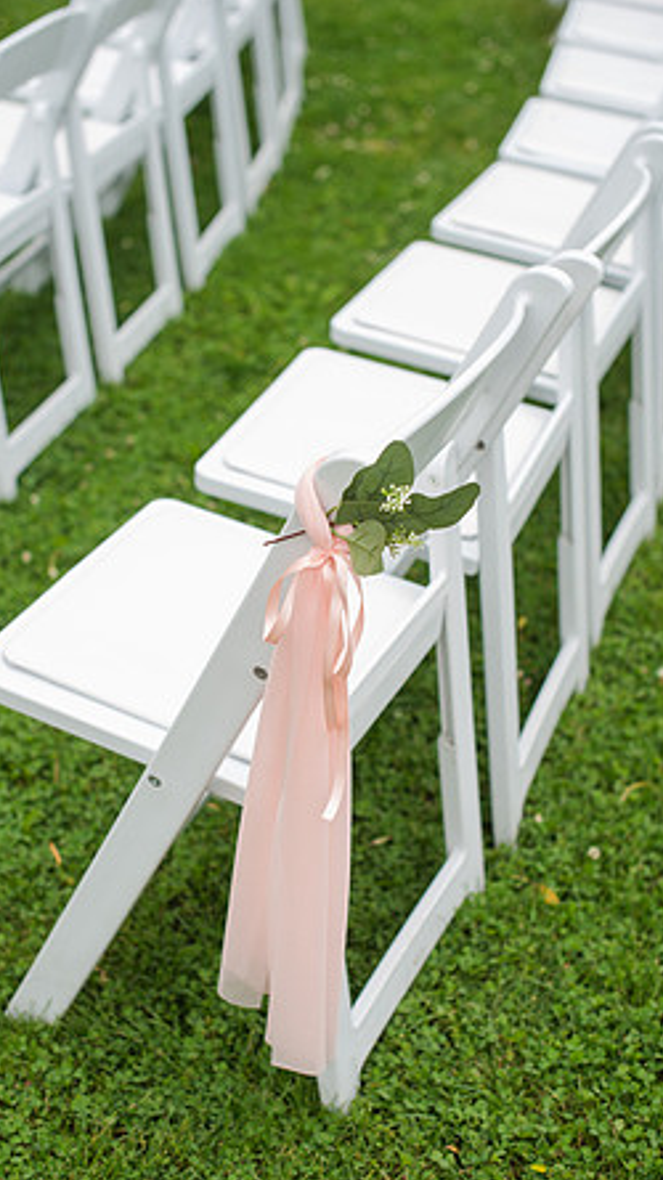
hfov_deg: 22.6
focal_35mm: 53
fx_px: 1658
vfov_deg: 39.2
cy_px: 591
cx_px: 281
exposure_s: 1/320
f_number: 3.5
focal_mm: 50
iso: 100
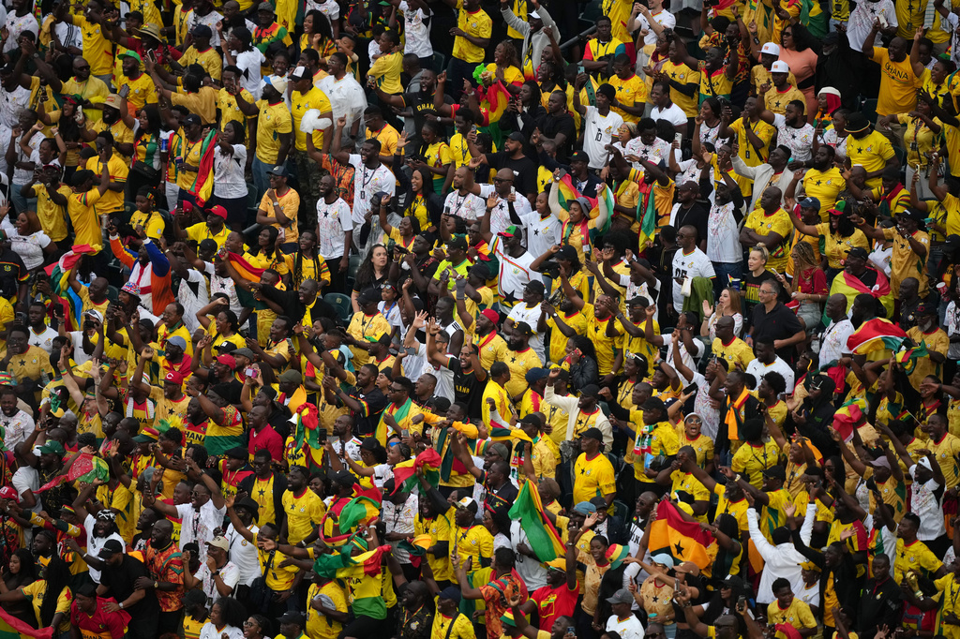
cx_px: 480
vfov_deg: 3.4
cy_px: 320
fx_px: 10663
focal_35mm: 400
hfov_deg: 5.2
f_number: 2.8
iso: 1000
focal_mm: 400
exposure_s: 1/2000
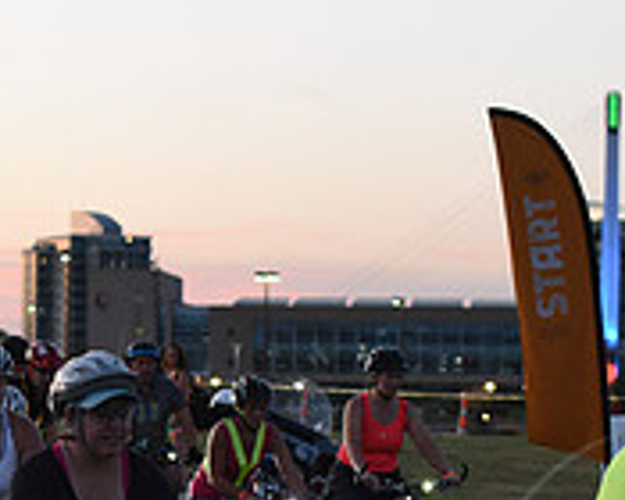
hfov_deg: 12.3
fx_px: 2886
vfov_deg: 9.7
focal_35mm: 156
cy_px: 662
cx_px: 107
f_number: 2.8
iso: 2500
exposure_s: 1/400
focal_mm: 50
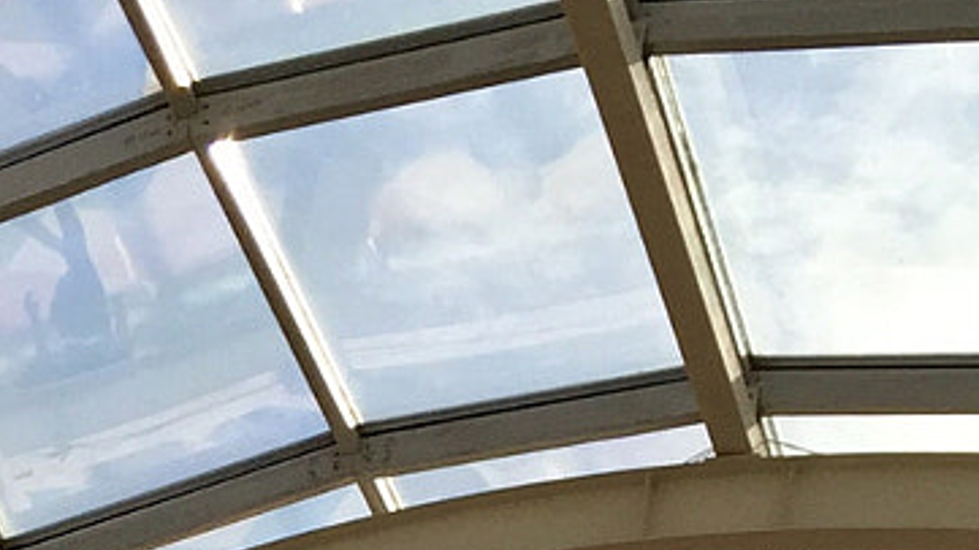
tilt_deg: +17.6
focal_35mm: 140
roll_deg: +0.8
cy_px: 1585
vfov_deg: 7.7
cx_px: -182
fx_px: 3634
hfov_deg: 14.9
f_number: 2.2
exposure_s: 1/659
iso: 32
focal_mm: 4.15
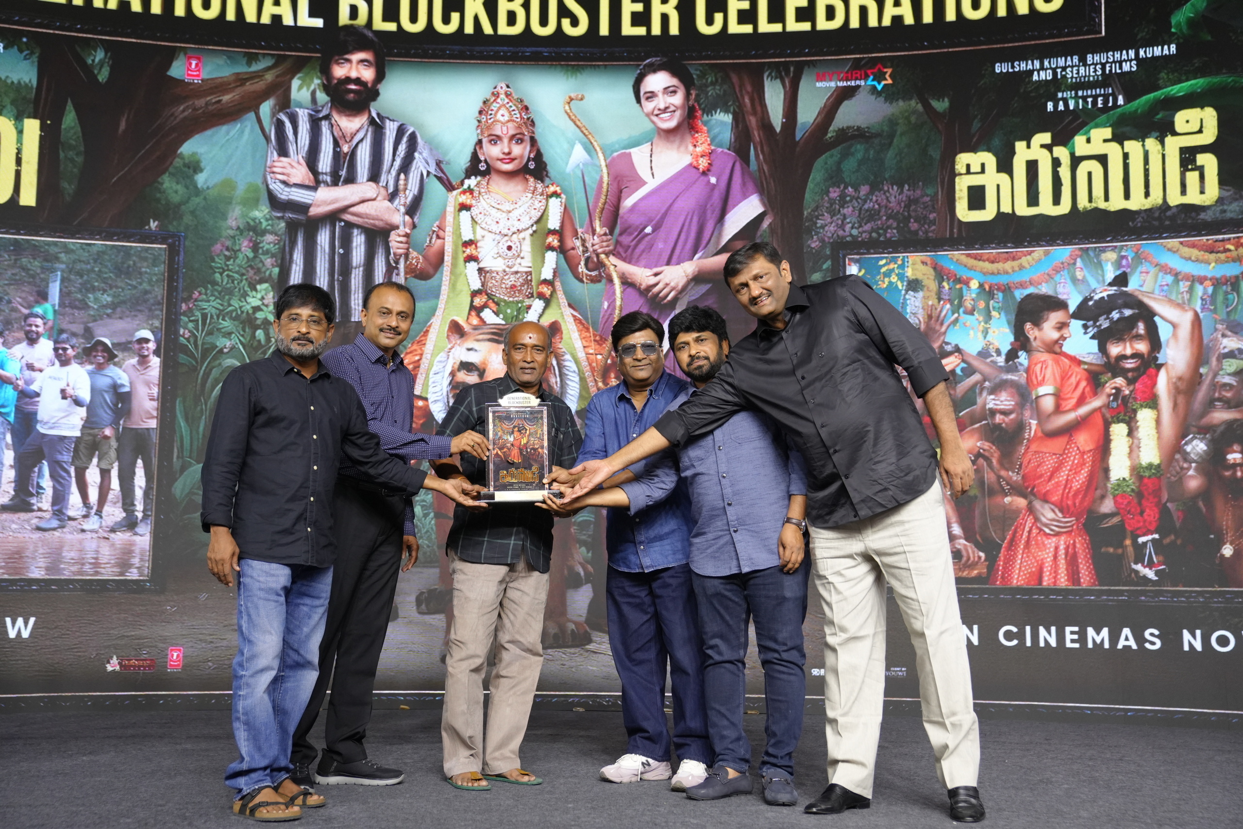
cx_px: 622
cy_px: 414
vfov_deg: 33.4
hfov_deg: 48.5
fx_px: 1381
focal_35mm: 40
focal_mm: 40
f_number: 3.5
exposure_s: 1/160
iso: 1600
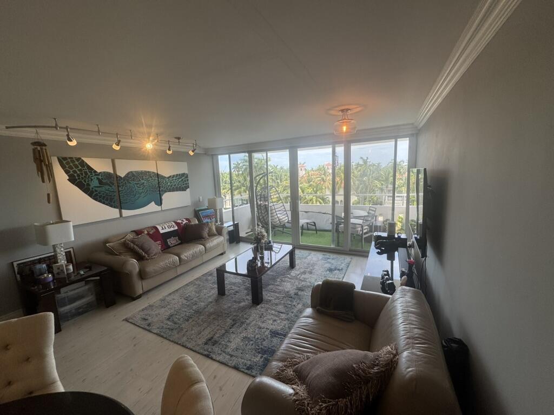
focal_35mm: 14
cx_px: 277
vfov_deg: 85.7
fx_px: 224
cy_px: 208
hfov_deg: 102.1
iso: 40
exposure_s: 1/120
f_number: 2.2
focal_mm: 2.22
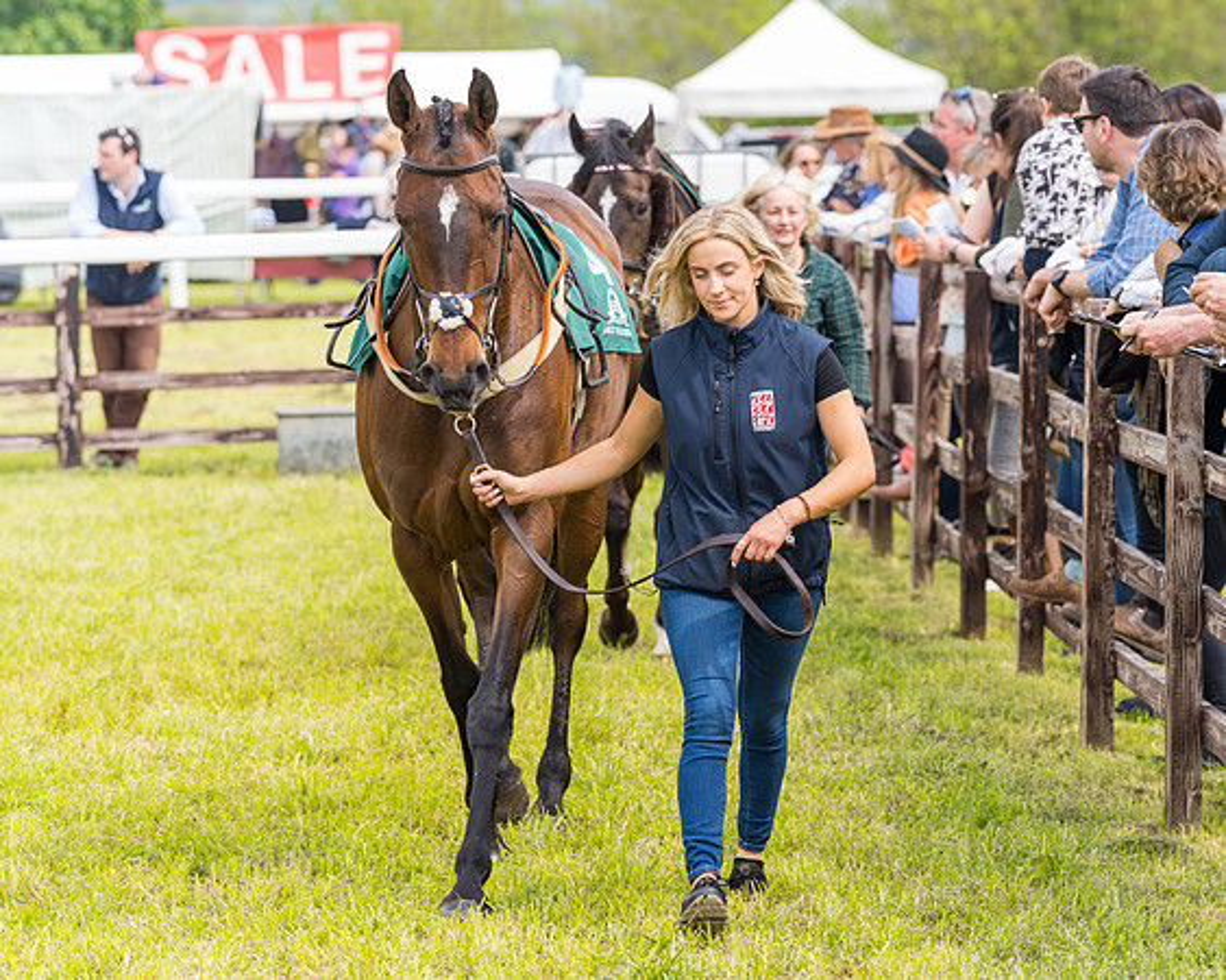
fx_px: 6305
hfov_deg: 11.1
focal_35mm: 174
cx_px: 778
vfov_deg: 8.9
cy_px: 560
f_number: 4.5
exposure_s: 1/250
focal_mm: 135
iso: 50
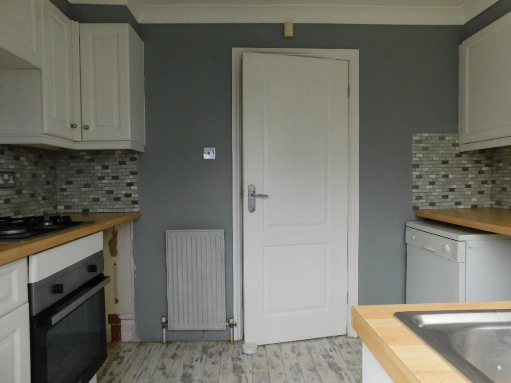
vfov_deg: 58.9
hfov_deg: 73.9
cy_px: 192
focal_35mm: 23
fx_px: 340
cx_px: 256
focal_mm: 4
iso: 125
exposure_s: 1/200
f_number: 3
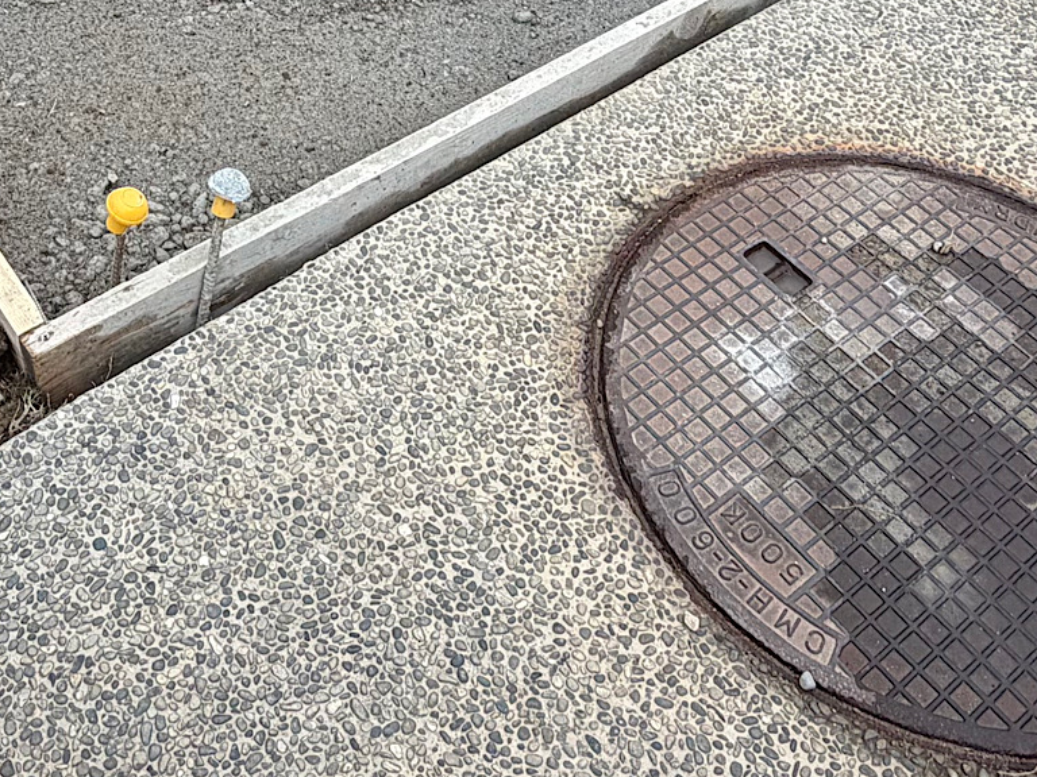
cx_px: 401
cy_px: -9
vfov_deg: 36.4
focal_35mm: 35
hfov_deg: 52.2
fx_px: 1049
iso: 50
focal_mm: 2.22
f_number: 2.2
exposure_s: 1/386
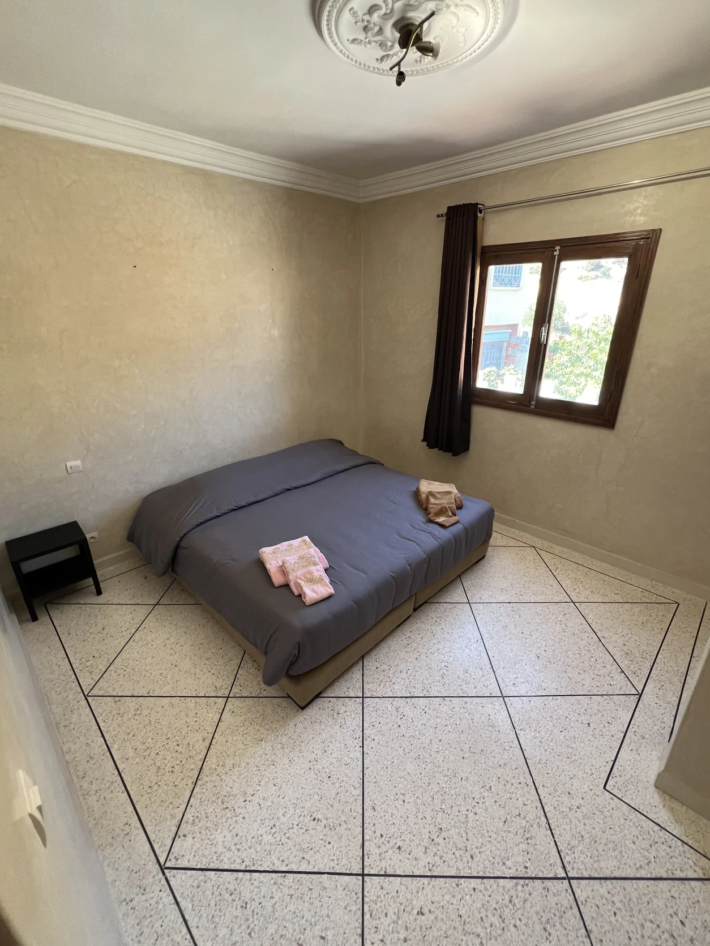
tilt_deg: -20.2
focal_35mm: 14
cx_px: 364
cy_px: 463
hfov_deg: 85.7
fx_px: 383
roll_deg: +1.2
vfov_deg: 102.0
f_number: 1.8
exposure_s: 1/100
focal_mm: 1.57
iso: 200
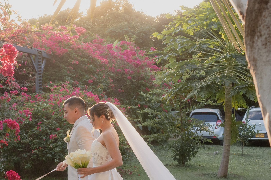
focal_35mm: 78
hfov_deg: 25.9
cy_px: 155
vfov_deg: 17.3
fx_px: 587
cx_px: 97
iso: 1600
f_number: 9
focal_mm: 35
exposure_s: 1/500
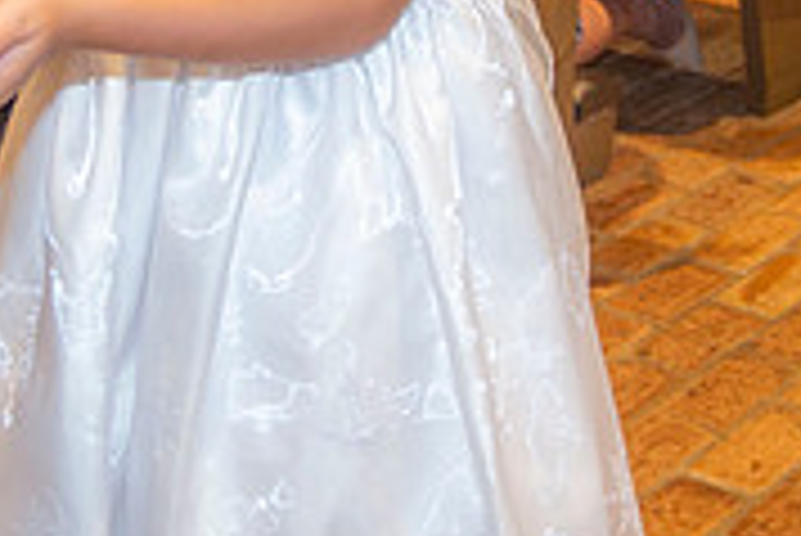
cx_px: 396
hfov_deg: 17.9
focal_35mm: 114
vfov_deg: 11.8
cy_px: -122
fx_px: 2538
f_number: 4.5
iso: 1600
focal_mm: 35
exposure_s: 1/125
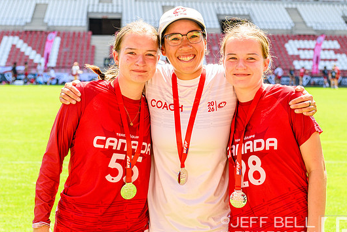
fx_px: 839
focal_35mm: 87
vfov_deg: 15.7
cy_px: 122
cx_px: 199
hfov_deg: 23.3
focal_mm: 70
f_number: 5.6
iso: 160
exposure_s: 1/200
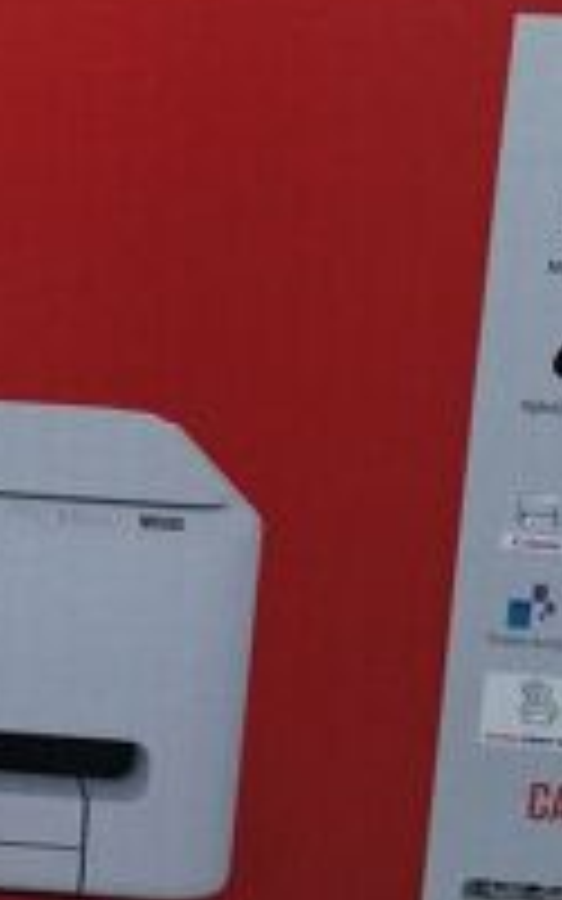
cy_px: 220
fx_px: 2157
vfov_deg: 23.3
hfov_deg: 14.7
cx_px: 40
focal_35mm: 88
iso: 80
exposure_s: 1/100
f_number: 1.8
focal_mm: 3.46
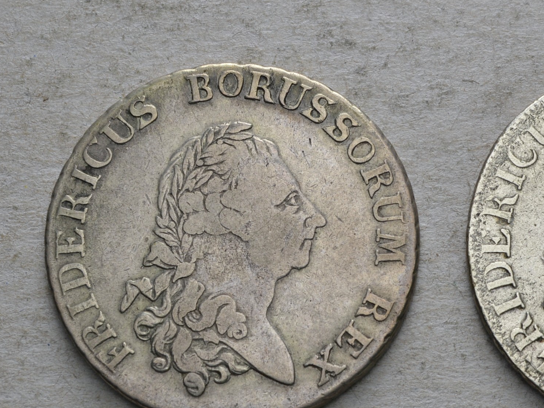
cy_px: 239
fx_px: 1807
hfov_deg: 17.0
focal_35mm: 115
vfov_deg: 12.9
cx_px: 444
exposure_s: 1/200
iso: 400
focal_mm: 48
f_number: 14
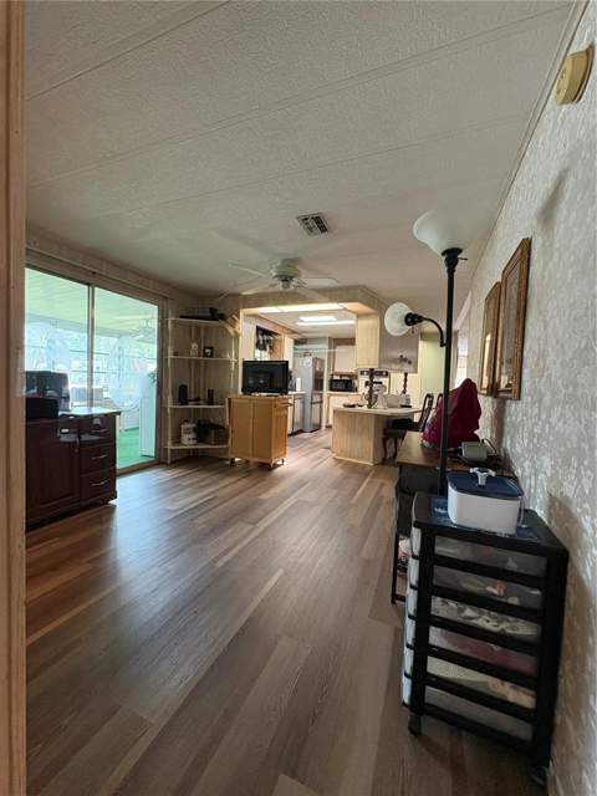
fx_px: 322
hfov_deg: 85.7
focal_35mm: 14
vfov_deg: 102.1
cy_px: 398
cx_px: 298
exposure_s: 1/60
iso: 320
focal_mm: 2.22
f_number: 2.2
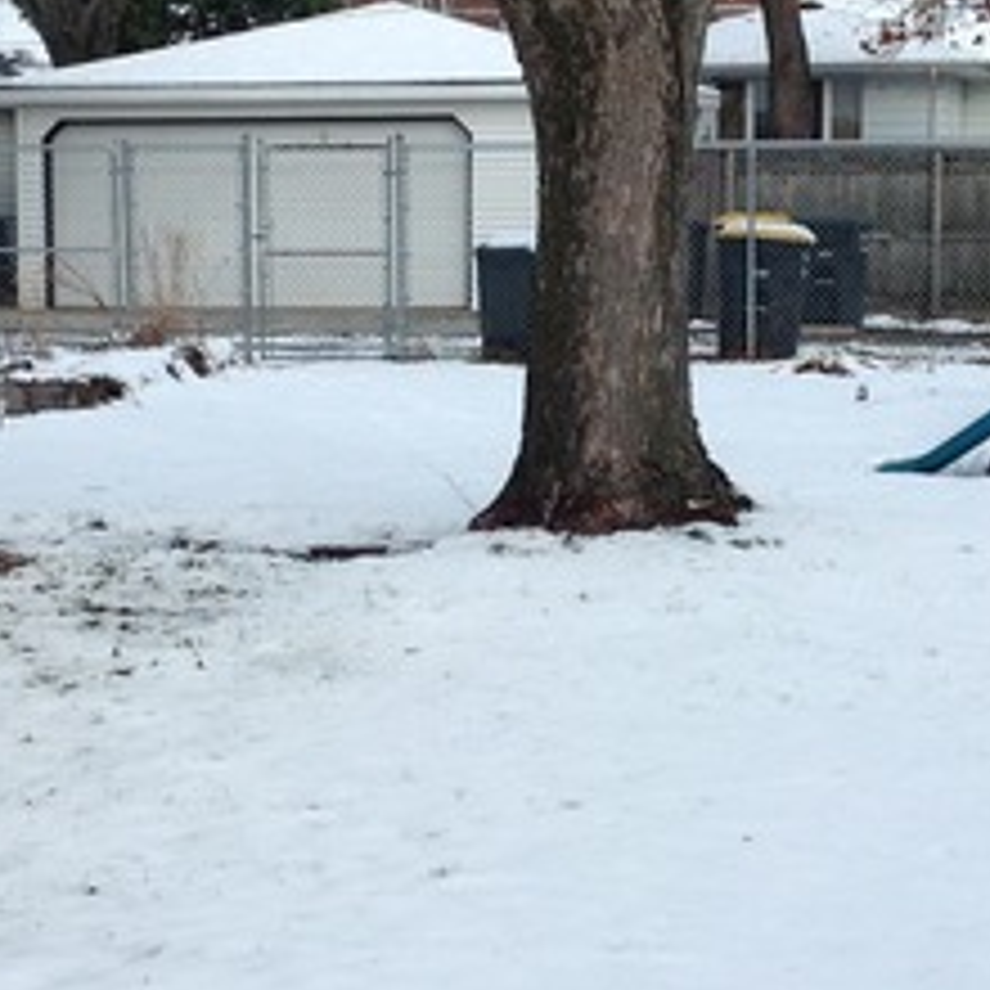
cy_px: 387
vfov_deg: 19.3
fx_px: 2912
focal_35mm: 90
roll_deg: -1.7
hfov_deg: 19.3
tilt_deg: -4.7
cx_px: 522
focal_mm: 4.28
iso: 50
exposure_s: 1/1374
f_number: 2.4
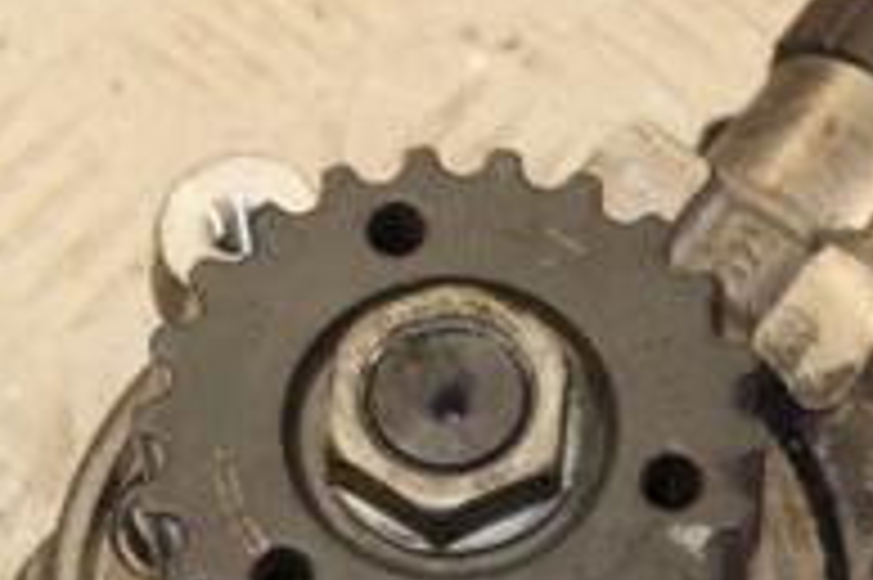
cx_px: 693
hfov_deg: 10.5
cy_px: 553
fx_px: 4725
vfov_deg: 7.0
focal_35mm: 195
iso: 800
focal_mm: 42
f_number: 8
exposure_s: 1/200
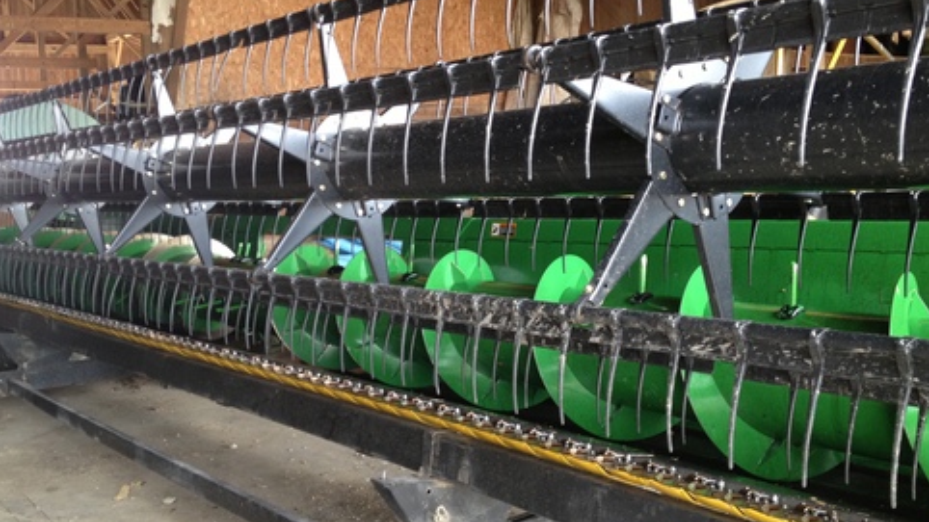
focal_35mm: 43
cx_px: 486
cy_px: 270
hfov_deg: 47.3
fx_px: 1059
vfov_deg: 27.7
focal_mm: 4.28
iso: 100
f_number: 2.4
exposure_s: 1/20
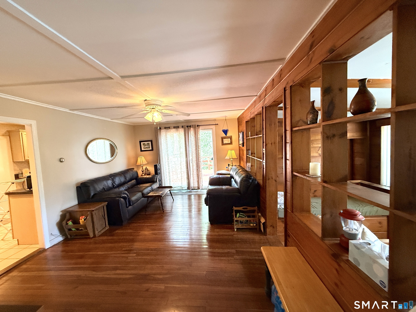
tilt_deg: -3.7
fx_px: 168
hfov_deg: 102.1
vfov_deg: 85.7
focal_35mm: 14
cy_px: 156
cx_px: 208
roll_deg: +2.7
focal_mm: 2.22
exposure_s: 1/120
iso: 500
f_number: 2.2
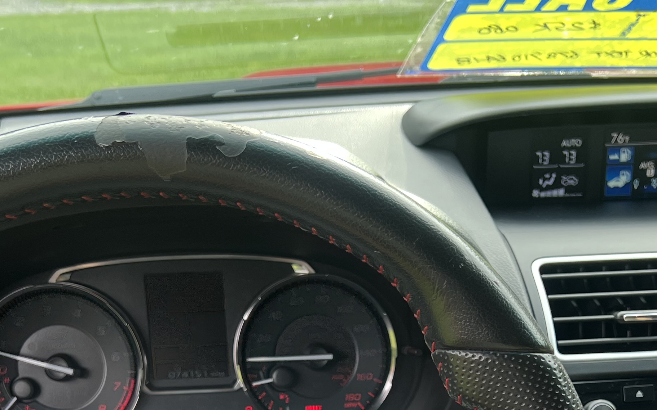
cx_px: 372
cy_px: 540
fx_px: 1092
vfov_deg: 19.5
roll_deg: +4.1
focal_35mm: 61
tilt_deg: -27.5
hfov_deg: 33.4
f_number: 1.5
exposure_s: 1/121
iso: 40
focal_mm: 5.7
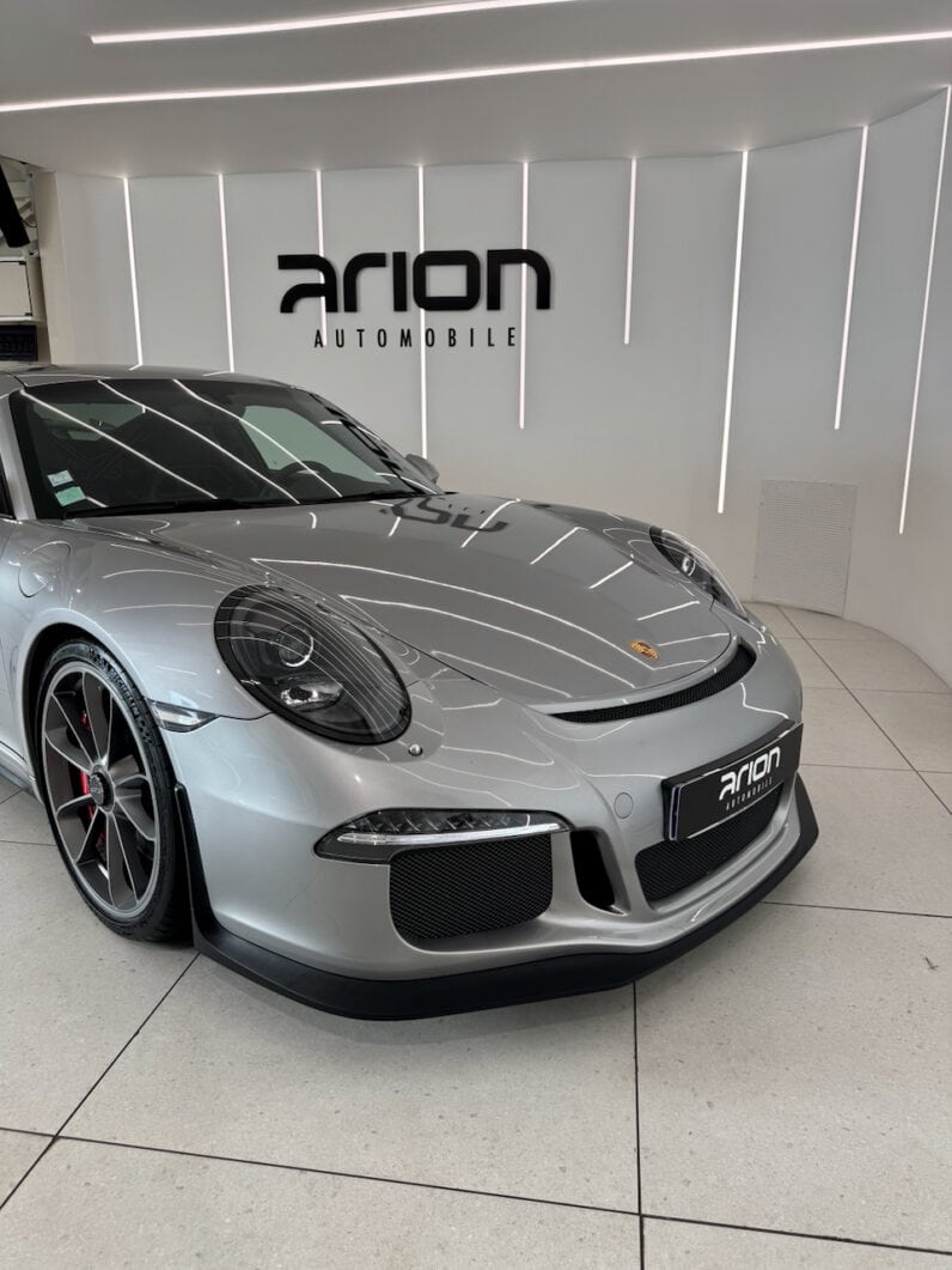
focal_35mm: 24
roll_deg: -0.4
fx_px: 880
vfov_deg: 71.6
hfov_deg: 56.8
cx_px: 476
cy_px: 635
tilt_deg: -13.5
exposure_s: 1/121
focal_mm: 6.76
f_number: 1.78
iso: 64
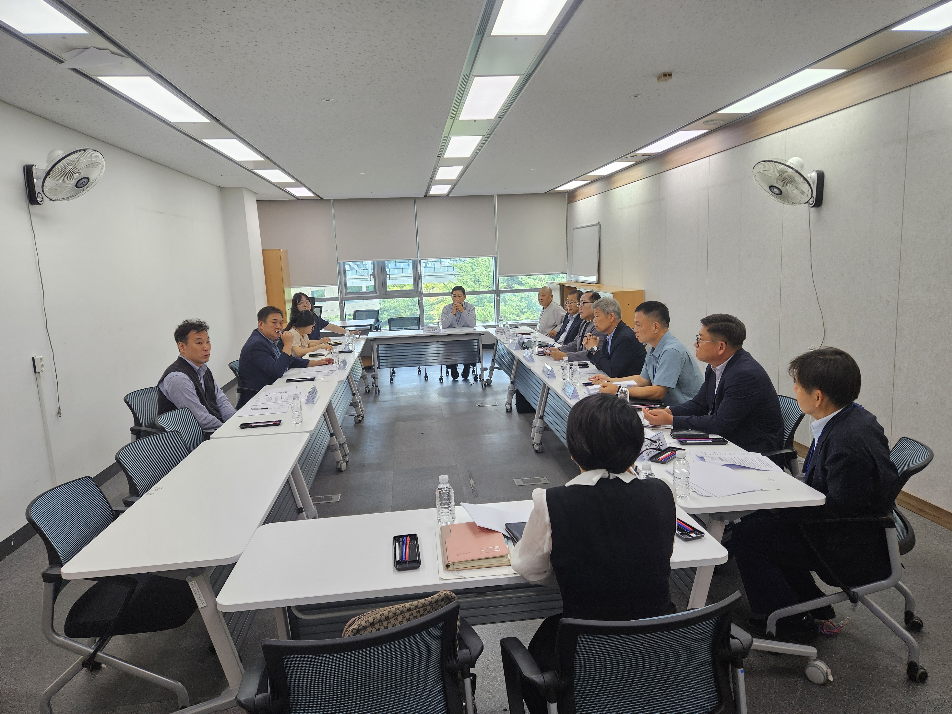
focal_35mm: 23
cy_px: 357
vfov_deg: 58.9
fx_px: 633
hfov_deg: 73.9
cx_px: 476
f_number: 1.8
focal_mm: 5.4
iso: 100
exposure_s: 1/120
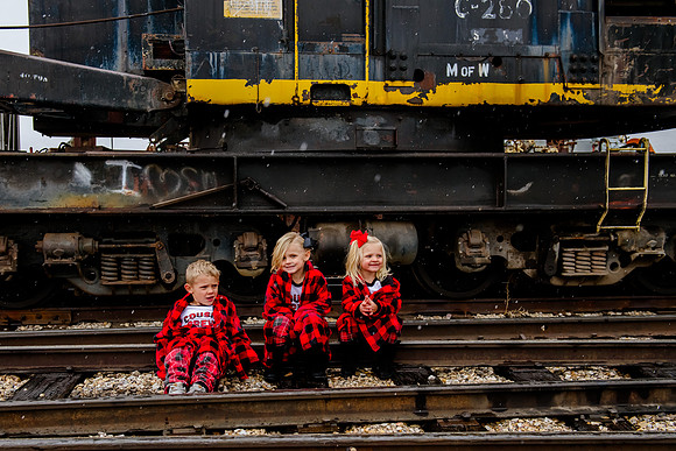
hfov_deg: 45.0
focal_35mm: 43
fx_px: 814
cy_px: 257
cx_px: 290
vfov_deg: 30.9
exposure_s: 1/400
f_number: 7.1
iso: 800
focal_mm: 38
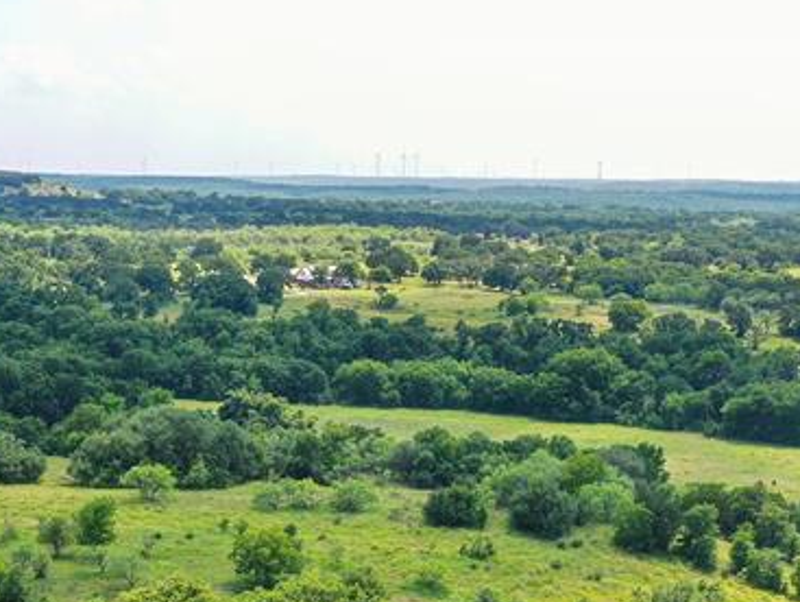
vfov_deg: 19.3
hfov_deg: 25.9
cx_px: 353
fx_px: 1735
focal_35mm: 75
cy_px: 539
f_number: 5
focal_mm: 10.26
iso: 100
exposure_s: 1/320
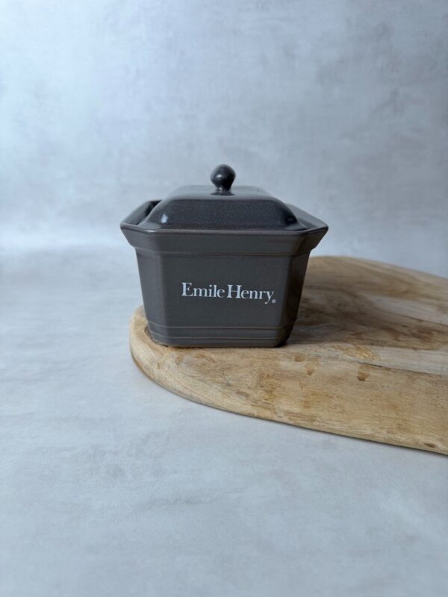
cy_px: 298
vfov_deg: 71.6
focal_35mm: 24
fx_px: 414
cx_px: 224
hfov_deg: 56.8
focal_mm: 6.76
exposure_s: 1/100
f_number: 1.78
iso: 125
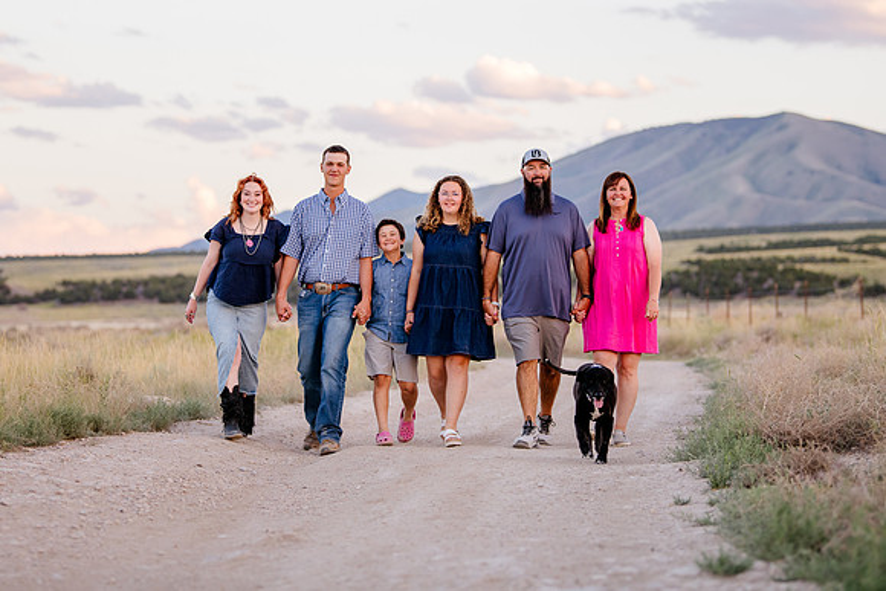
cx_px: 420
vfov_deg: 9.9
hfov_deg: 14.8
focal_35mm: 138
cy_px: 192
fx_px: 3409
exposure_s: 1/200
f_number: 2.8
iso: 250
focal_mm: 102
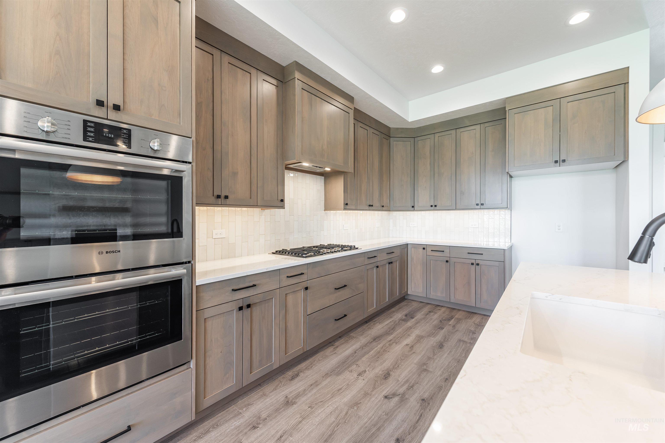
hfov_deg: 104.2
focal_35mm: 14
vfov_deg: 81.2
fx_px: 259
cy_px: 222
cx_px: 332
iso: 500
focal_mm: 14
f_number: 4.5
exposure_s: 1/40
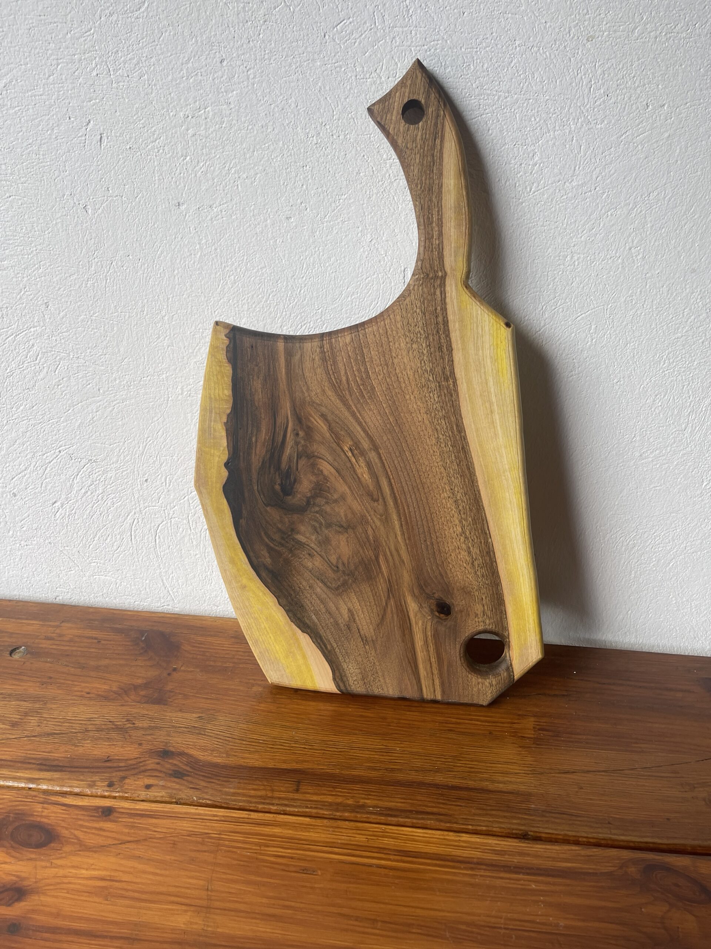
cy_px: 474
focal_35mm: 25
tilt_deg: -24.2
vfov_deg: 69.4
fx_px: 685
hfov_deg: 54.9
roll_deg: -1.6
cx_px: 356
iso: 32
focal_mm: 5.1
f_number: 1.6
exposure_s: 1/404
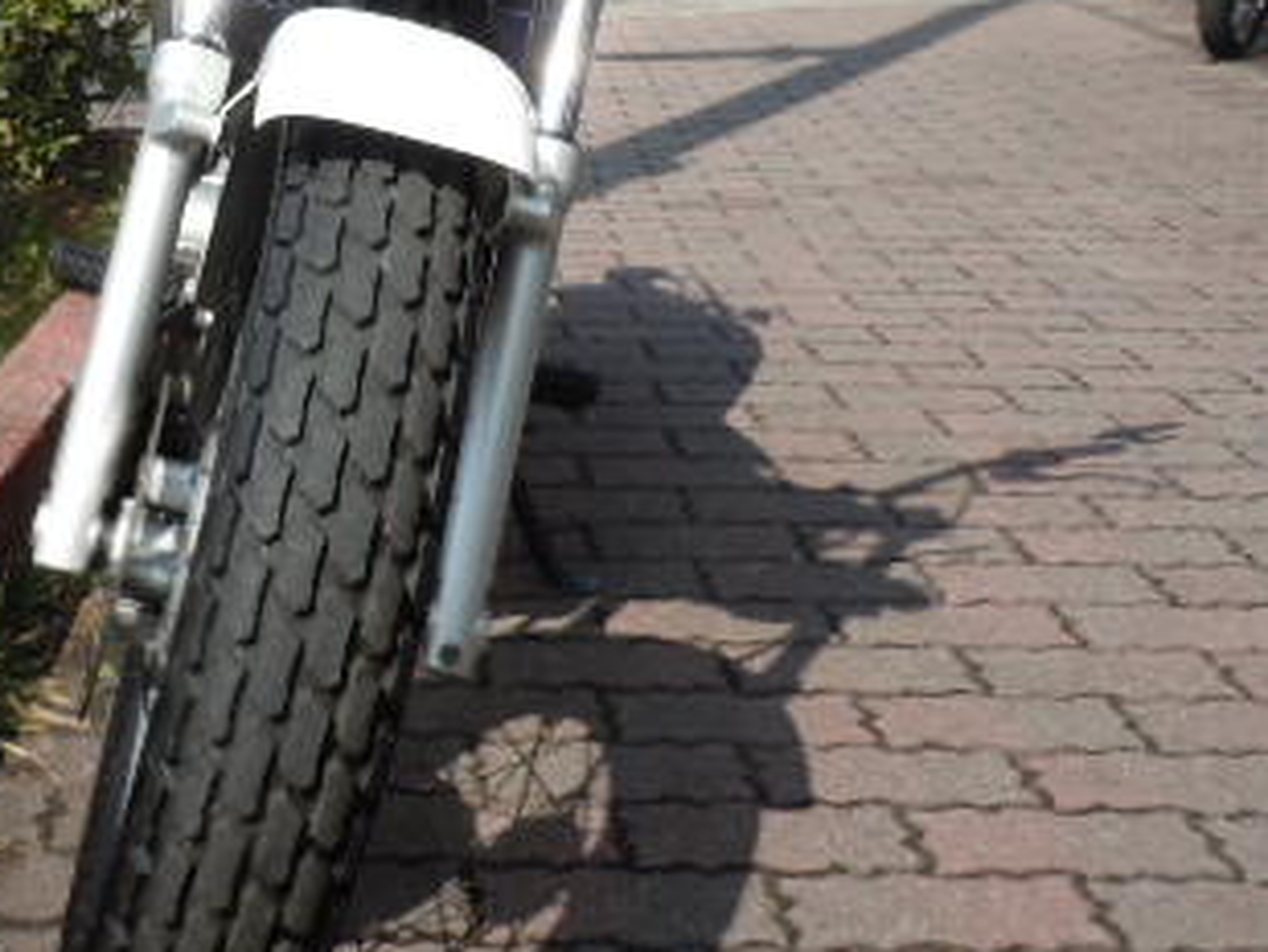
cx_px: 332
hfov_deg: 32.6
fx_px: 2125
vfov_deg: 24.5
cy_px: 86
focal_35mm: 58
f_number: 3.7
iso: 100
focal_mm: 5
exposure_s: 1/640
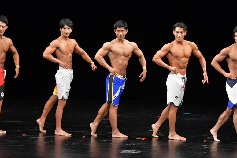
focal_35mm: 240
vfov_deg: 5.7
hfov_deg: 8.6
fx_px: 1579
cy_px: 79
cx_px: 118
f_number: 5.6
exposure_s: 1/400
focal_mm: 160
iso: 3200
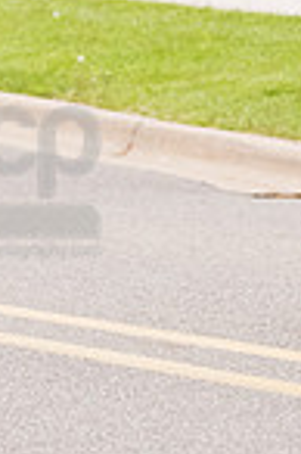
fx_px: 7567
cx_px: 368
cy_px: -165
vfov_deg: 3.4
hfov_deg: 2.3
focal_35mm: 602
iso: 4000
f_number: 7.1
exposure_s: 1/1600
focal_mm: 130
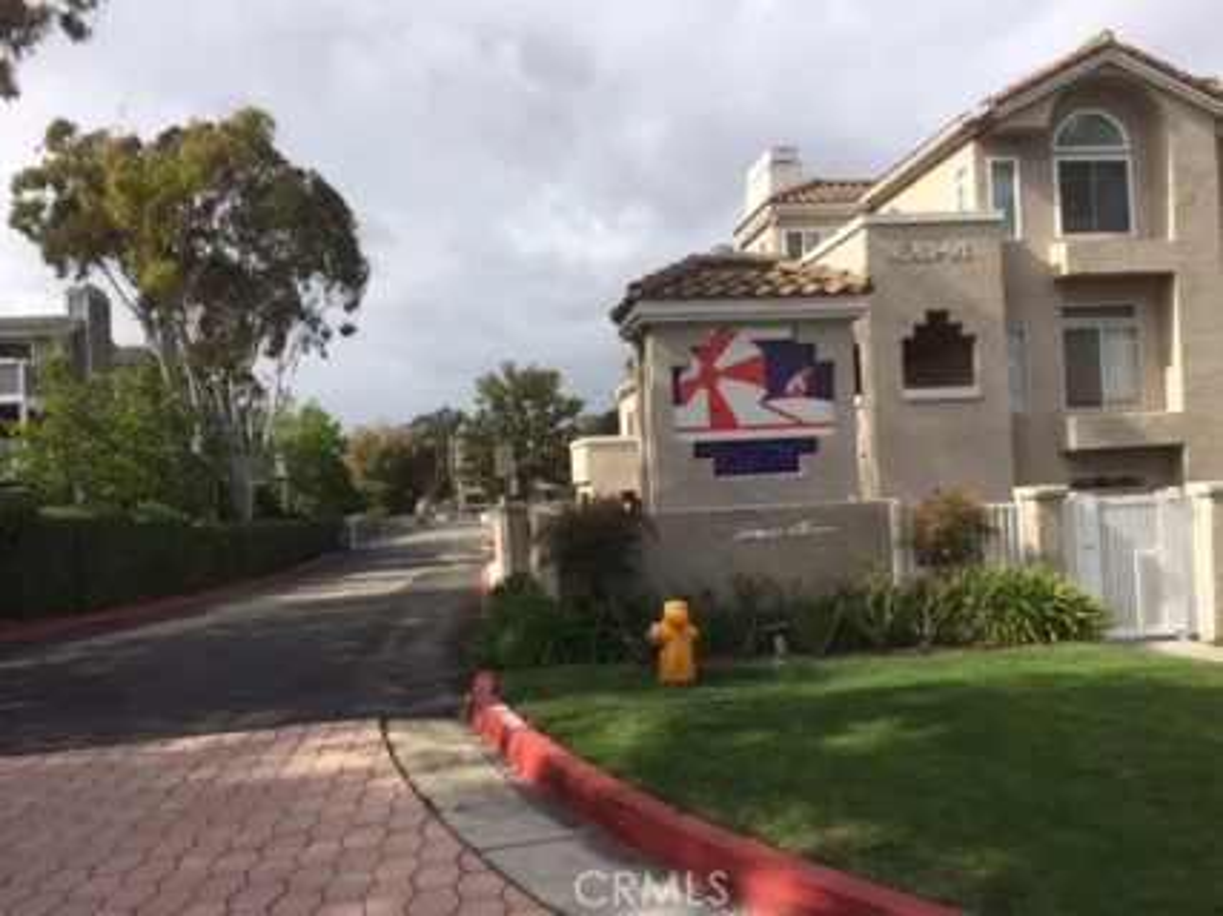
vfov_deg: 48.2
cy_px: 458
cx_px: 612
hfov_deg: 61.7
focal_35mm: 29
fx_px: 1024
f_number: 2.2
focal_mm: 4.15
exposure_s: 1/2160
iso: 32
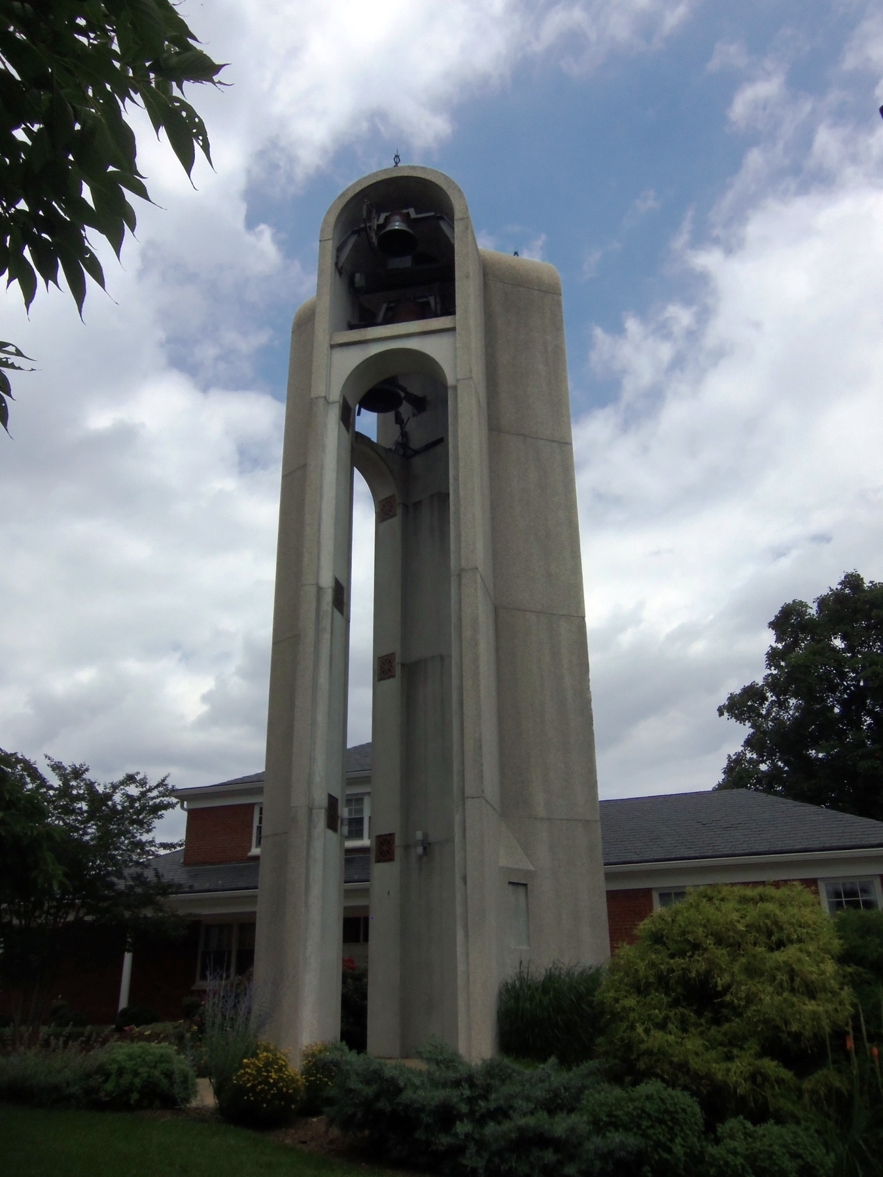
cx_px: 442
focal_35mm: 28
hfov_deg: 49.7
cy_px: 588
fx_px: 952
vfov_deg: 63.4
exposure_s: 1/250
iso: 64
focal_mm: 5.1
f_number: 10.8
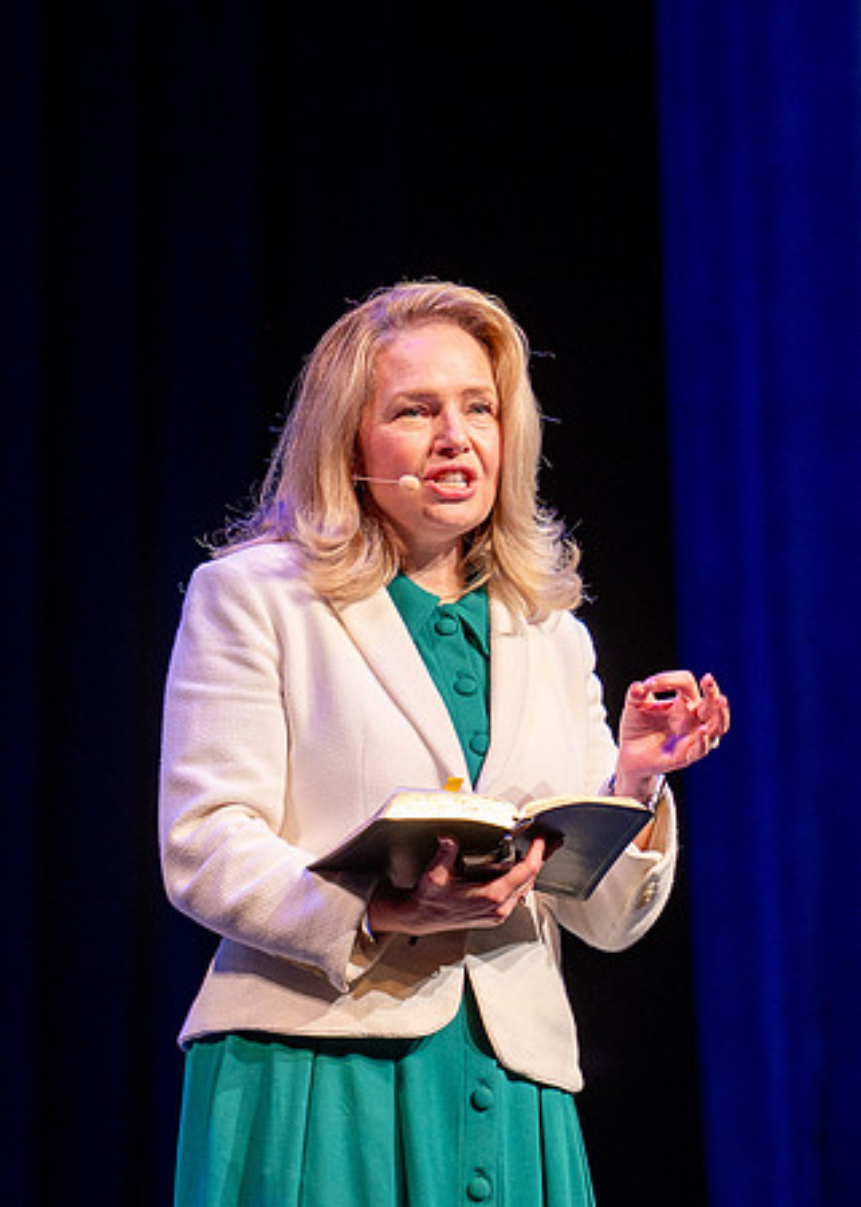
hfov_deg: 4.1
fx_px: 12052
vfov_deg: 5.7
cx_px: 512
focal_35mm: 352
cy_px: 275
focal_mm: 155
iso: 800
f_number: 2.8
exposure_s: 1/200
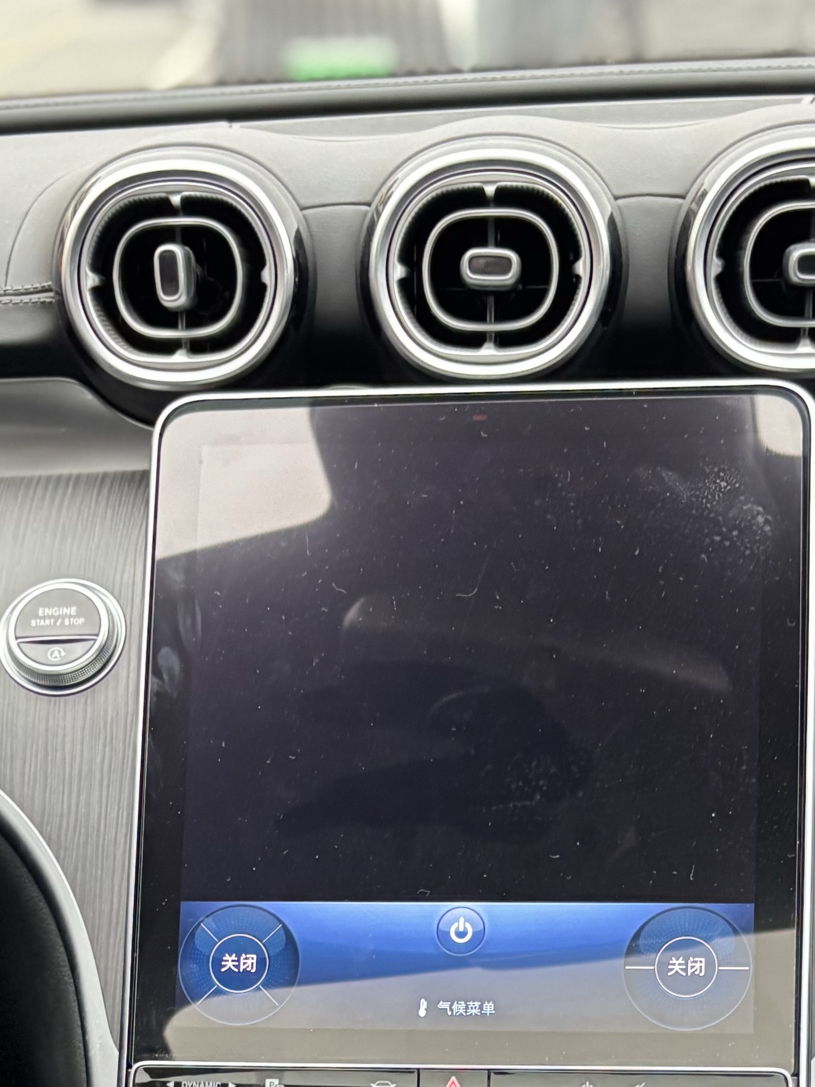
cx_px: 383
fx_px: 2040
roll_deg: +2.5
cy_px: 1183
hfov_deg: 22.6
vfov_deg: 27.4
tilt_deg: -30.7
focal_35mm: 65
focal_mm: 5.96
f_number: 1.6
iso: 250
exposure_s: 1/60
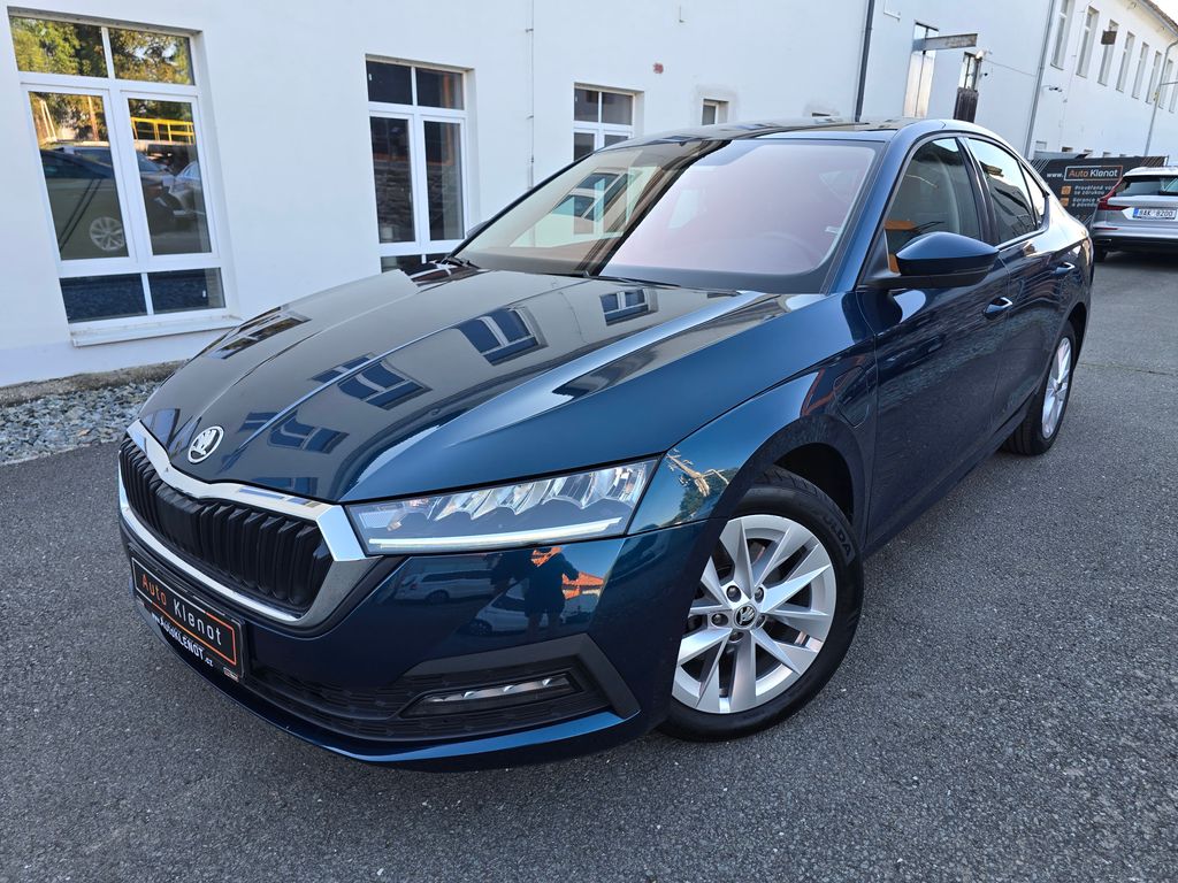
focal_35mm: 23
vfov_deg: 58.9
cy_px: 442
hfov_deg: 73.9
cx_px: 589
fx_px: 783
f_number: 1.7
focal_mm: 6.3
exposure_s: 1/180
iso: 40
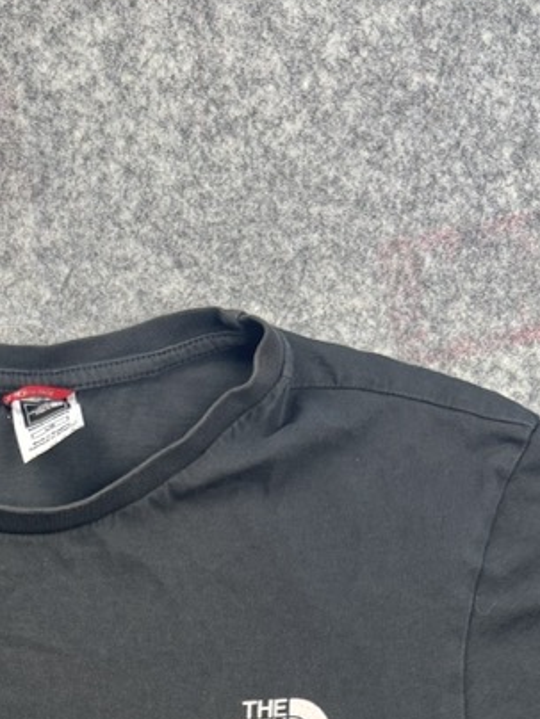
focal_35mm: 76
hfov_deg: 18.9
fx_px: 1581
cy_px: 1030
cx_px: -2
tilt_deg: -63.5
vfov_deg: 22.0
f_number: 1.78
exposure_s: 1/50
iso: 125
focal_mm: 6.76
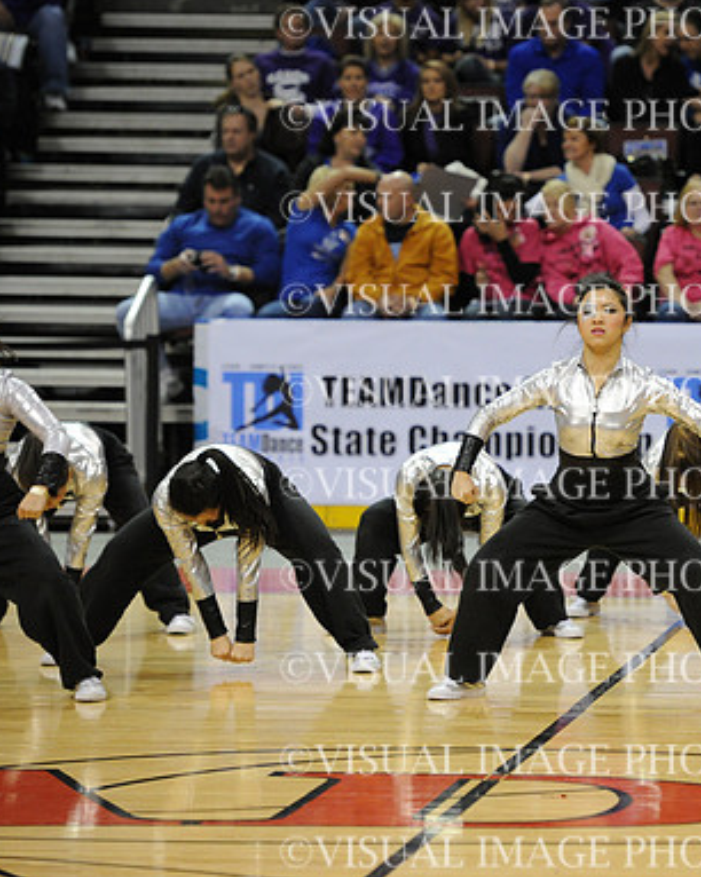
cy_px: 437
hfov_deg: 7.5
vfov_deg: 9.4
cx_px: 612
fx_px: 5347
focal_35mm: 206
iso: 5000
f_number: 3.2
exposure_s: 1/640
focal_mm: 145
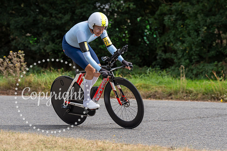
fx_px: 1091
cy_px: 52
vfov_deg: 7.9
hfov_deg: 11.9
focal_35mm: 173
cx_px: 125
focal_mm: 128
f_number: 4
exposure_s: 1/1000
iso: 160
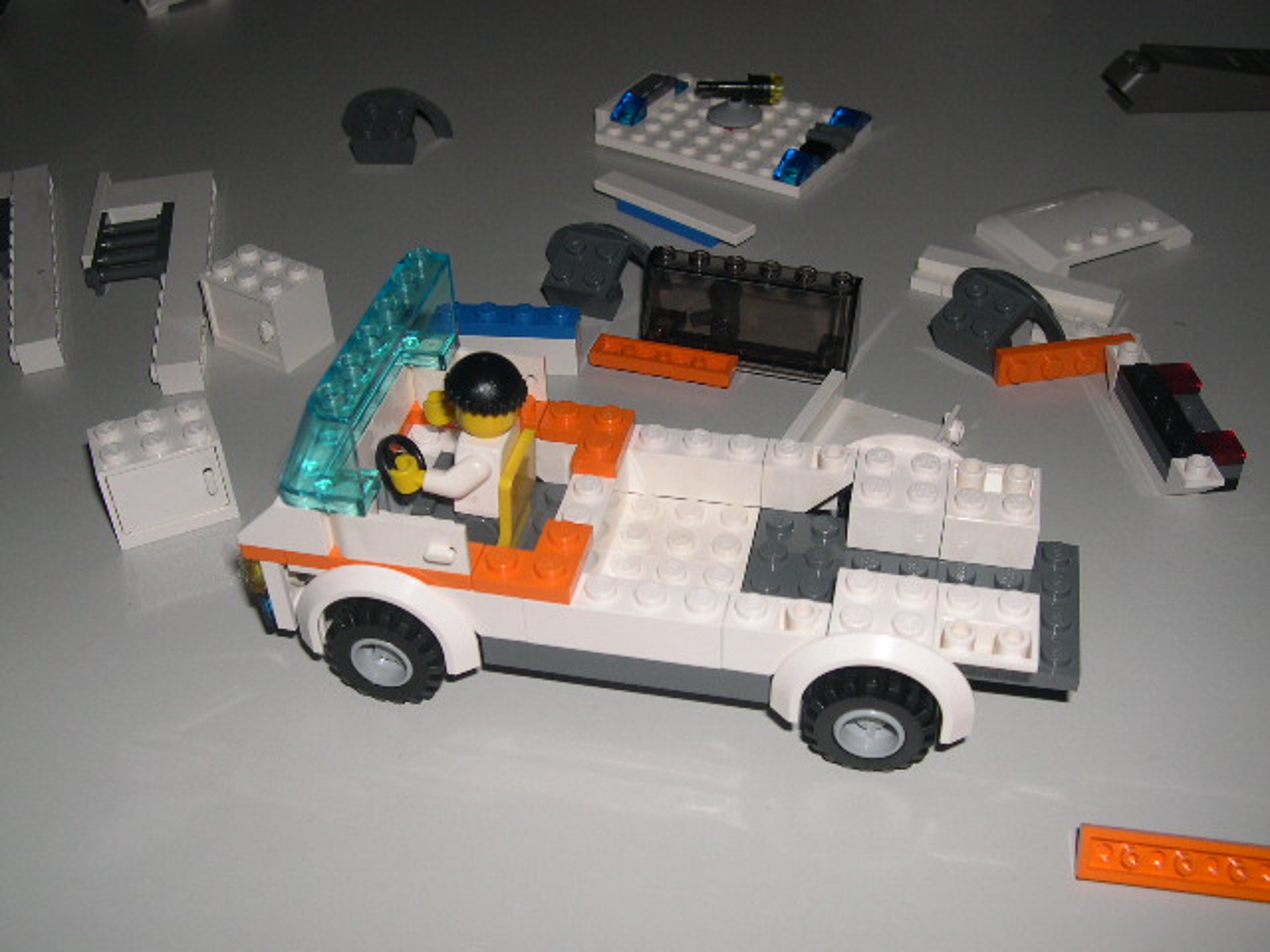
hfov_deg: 49.0
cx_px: 635
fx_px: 1394
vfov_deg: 37.7
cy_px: 476
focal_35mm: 38
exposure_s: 1/60
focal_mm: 8
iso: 100
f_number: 7.6
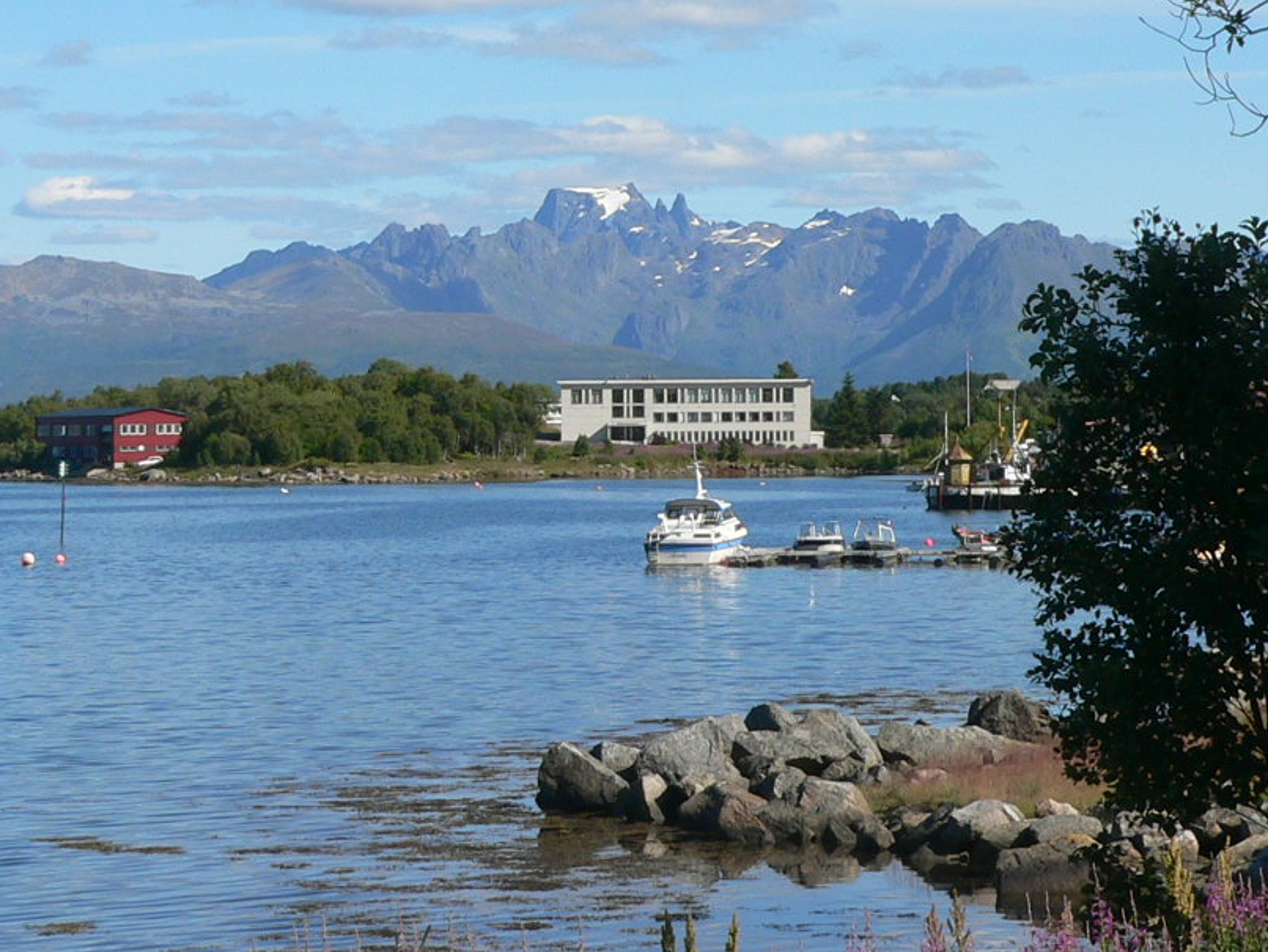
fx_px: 4580
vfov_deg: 11.8
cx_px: 733
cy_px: 47
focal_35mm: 125
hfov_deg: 15.8
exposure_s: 1/500
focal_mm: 10.5
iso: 80
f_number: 5.2
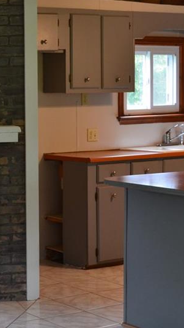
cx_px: -101
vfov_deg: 23.7
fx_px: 781
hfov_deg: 12.7
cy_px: 153
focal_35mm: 90
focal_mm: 30
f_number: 6.3
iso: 800
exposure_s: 1/20
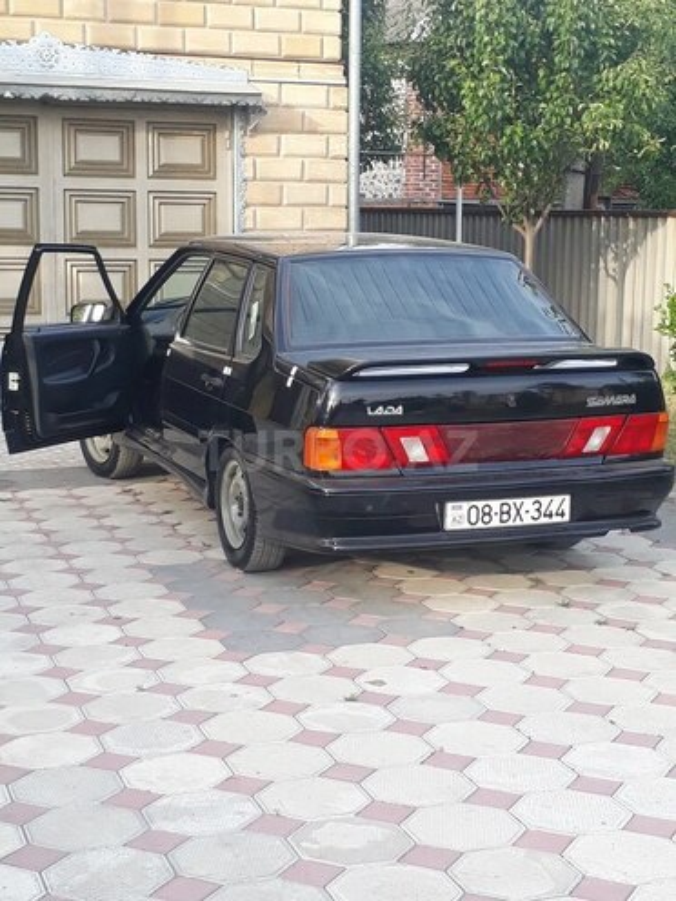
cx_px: 338
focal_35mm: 27
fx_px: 703
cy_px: 450
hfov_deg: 51.4
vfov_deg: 65.3
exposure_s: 1/175
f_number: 1.9
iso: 40
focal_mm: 3.6
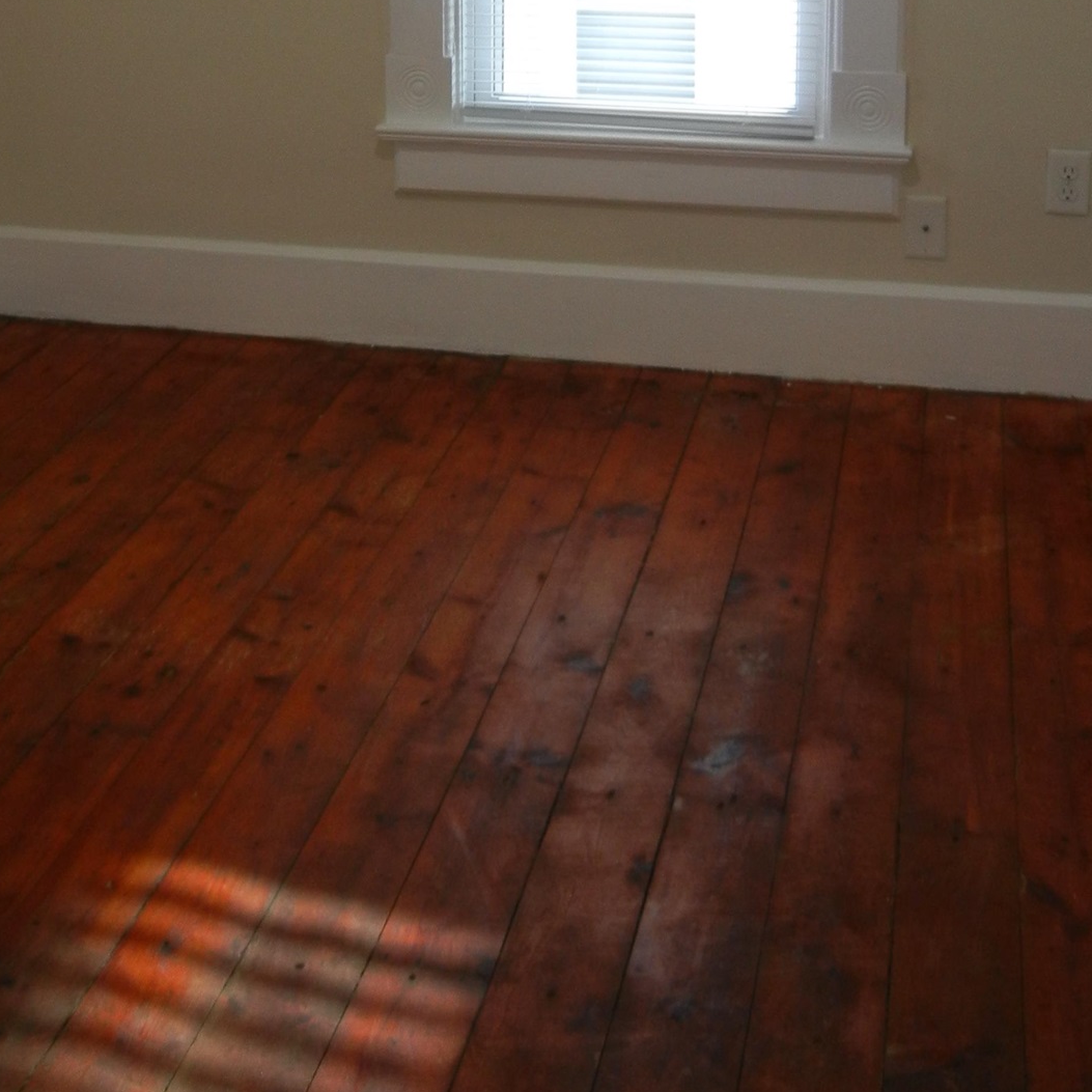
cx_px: 387
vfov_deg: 27.6
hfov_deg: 29.4
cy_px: -30
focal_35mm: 58
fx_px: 2070
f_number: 3.5
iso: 160
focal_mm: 5.4
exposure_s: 1/31.5
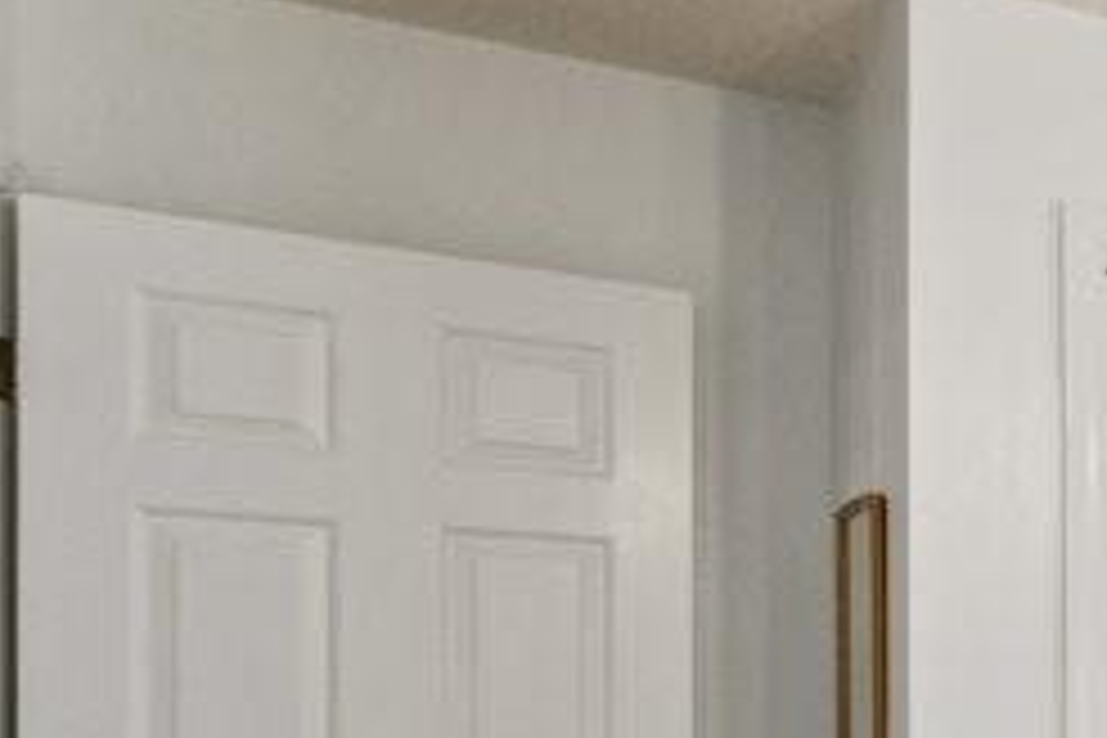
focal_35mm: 57
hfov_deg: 20.7
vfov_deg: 22.7
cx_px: 2097
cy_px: 763
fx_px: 1753
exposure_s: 1/25
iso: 500
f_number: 8
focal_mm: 14
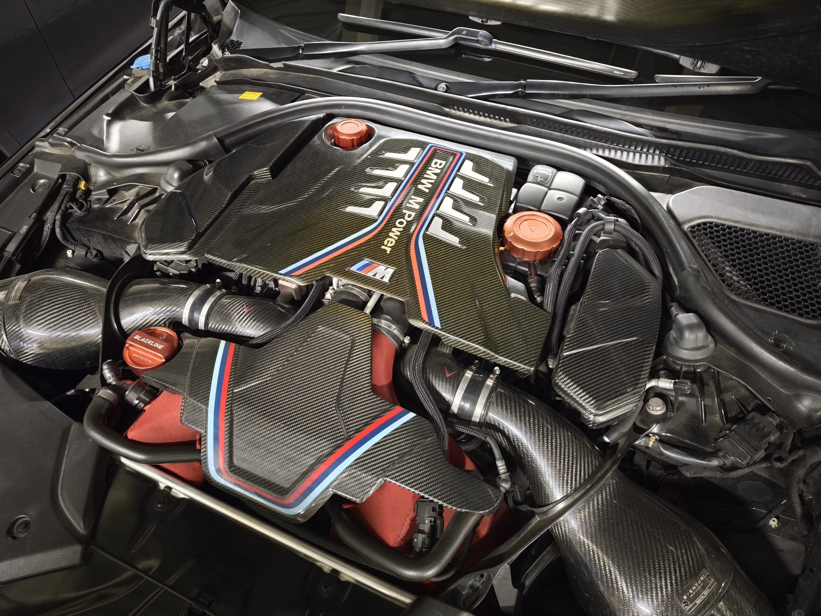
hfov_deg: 73.9
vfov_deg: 58.9
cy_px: 308
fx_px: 545
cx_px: 410
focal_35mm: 23
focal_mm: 6.57
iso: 4000
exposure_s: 1/16.7
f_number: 1.6
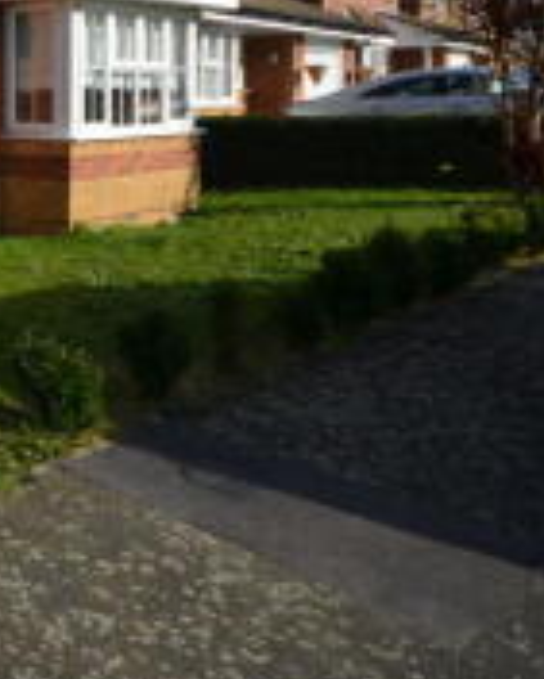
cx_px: -316
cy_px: 114
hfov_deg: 25.9
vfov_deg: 45.0
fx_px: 764
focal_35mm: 38
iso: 100
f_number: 8
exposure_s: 1/250
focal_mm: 10
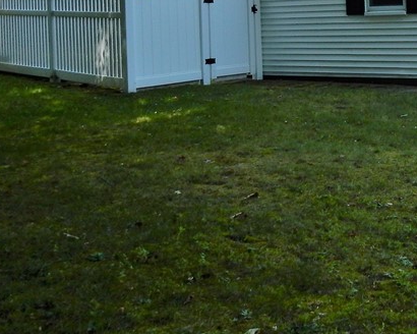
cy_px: -8
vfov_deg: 23.8
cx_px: 478
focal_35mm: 61
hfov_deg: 27.8
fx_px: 753
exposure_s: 1/640
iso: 125
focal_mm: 4.5
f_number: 3.7
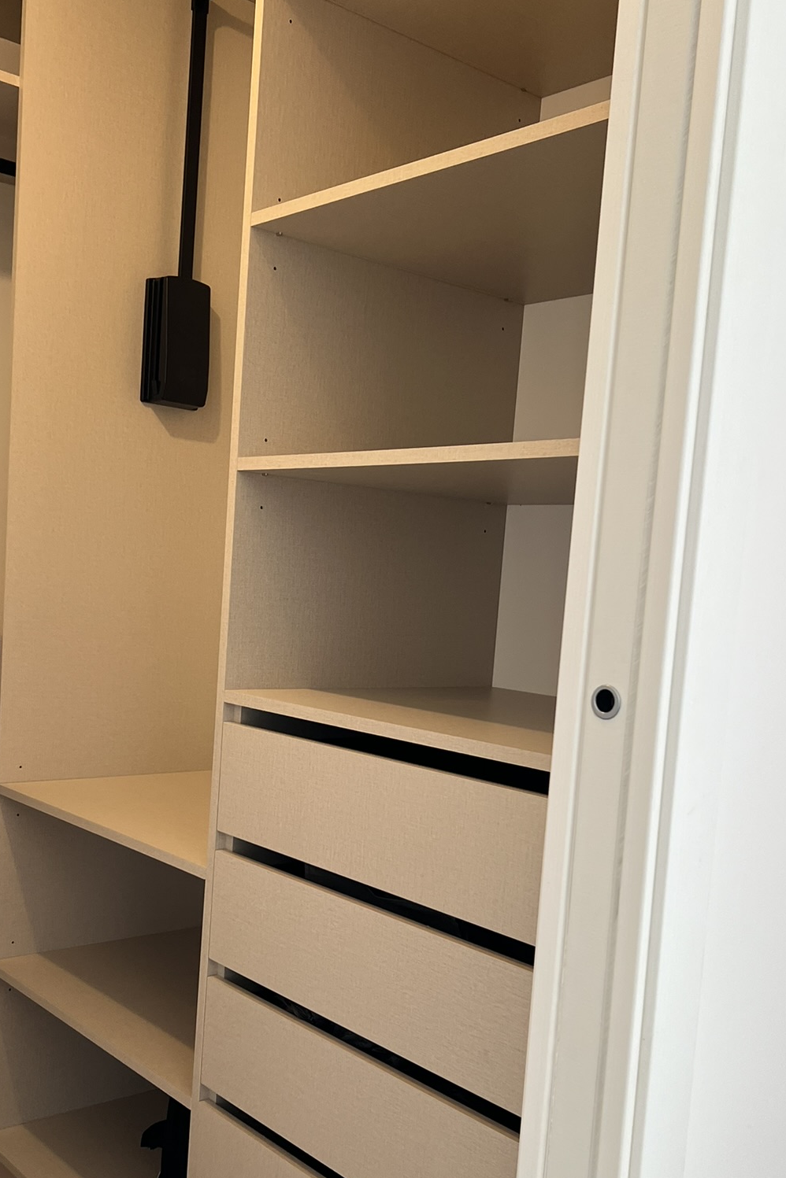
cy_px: 685
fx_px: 1212
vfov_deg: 51.7
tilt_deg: -5.7
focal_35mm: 37
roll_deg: -3.7
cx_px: 330
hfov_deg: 35.9
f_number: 1.5
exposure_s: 1/100
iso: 100
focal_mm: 5.7
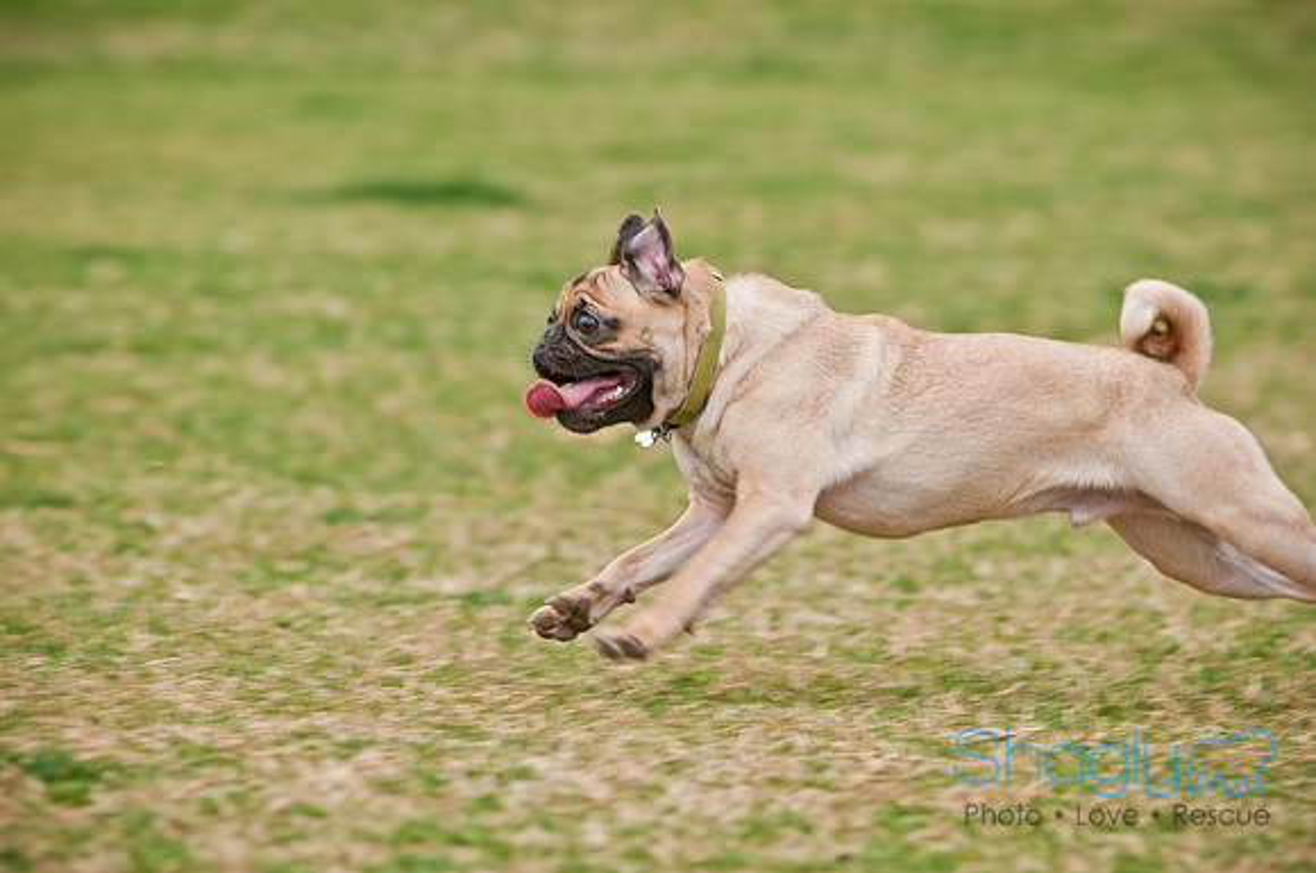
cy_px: 436
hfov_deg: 7.4
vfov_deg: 4.9
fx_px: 10130
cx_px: 658
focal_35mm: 278
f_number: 5
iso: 200
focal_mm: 185
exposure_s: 1/400
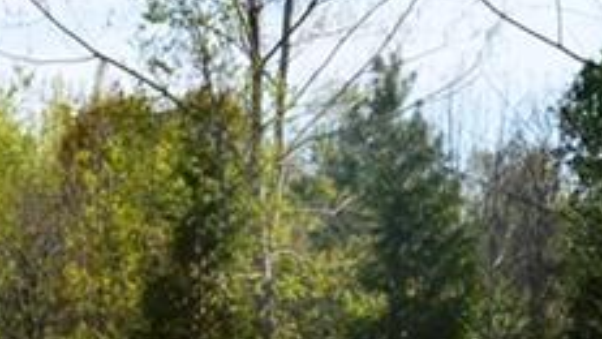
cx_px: -331
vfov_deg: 7.1
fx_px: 2666
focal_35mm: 167
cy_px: 621
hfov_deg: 12.2
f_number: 10
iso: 400
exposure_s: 1/320
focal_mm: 24
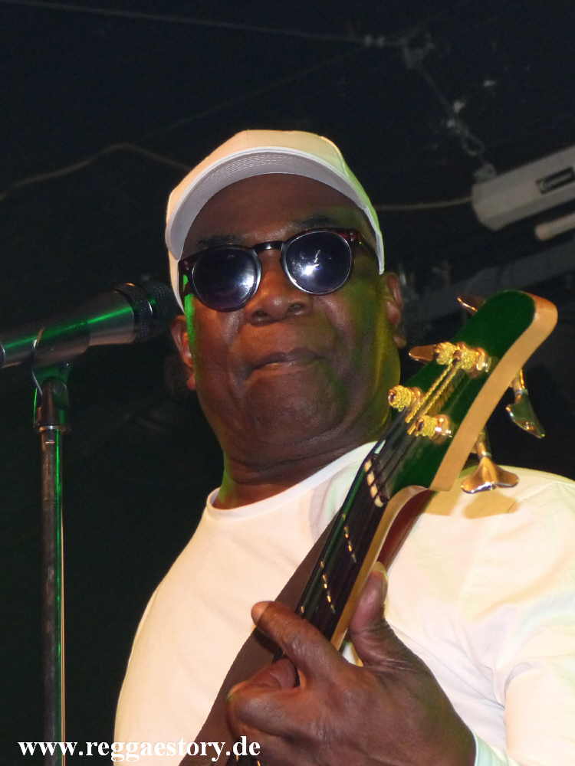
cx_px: 288
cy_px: 383
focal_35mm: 107
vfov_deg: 18.4
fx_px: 2370
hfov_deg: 13.8
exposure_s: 1/60
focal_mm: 19.2
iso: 400
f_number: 2.8
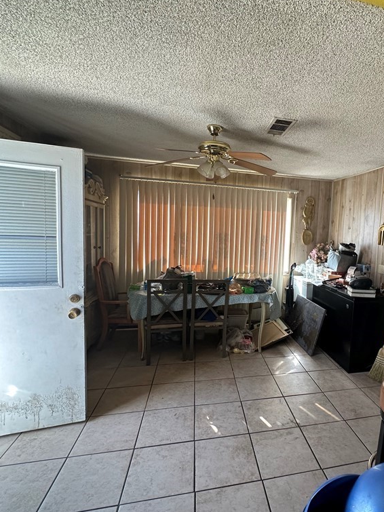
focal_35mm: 19
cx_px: 267
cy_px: 254
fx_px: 281
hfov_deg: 66.1
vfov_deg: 84.7
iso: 160
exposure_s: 1/99
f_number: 2.2
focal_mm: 2.22
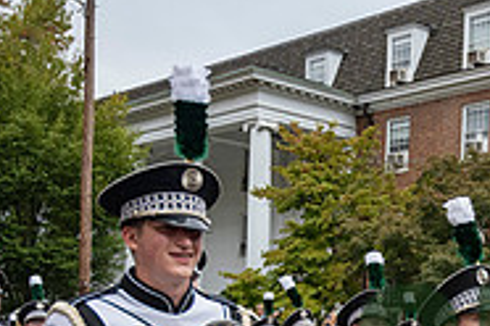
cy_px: 409
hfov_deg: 24.8
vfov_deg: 17.2
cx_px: 558
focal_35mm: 75
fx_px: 1021
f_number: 4
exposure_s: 1/1600
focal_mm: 24
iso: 640
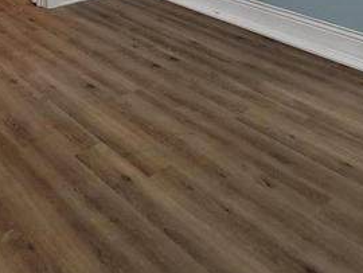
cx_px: 114
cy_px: -102
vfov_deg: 27.7
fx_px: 430
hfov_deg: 44.9
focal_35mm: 41
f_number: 2.2
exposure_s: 1/59
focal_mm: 2.2
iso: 400
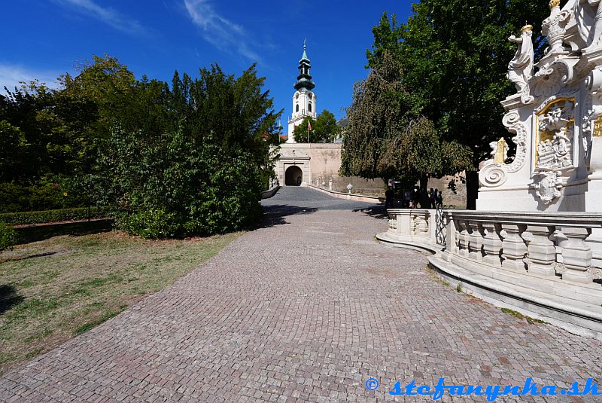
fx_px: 234
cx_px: 301
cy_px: 202
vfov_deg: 81.3
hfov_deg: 104.2
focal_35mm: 14
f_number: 9
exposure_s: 1/250
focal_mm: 14
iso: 100
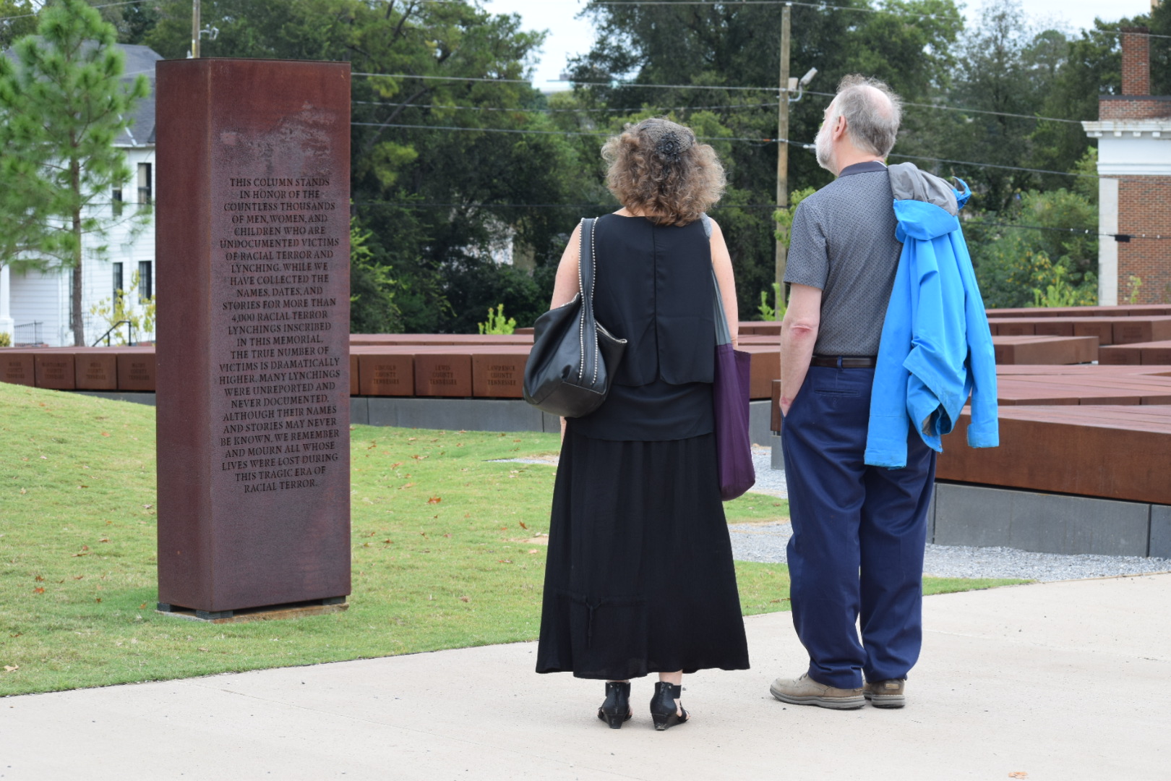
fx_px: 2683
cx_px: 586
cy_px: 390
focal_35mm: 82
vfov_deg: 16.6
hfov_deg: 24.6
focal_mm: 55
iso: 360
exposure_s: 1/250
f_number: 8
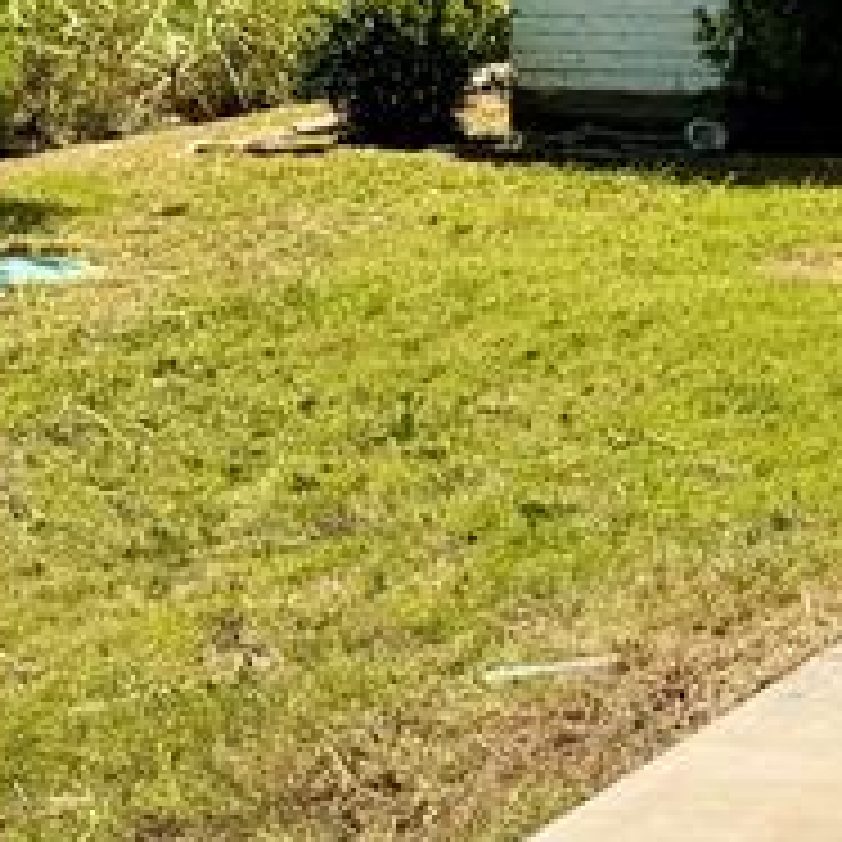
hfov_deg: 12.9
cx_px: 1738
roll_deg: -0.3
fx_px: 3192
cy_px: -203
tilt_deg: -2.6
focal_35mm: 116
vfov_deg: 14.5
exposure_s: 1/2907
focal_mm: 6.76
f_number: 1.78
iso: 80
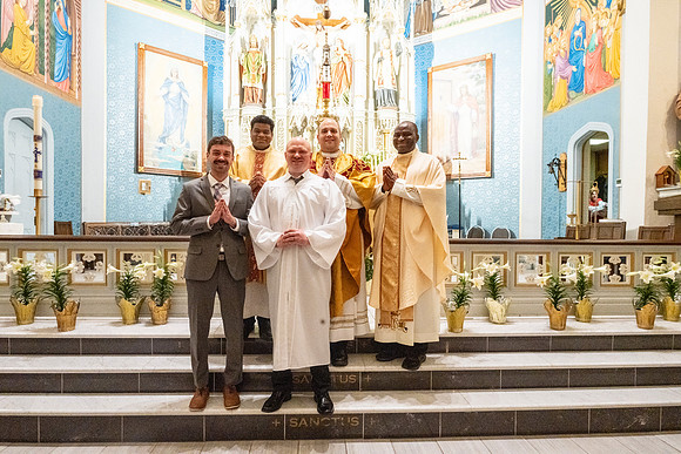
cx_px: 340
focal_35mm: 24
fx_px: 454
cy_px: 227
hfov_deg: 73.7
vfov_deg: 53.2
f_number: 10
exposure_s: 1/60
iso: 5000
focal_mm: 24
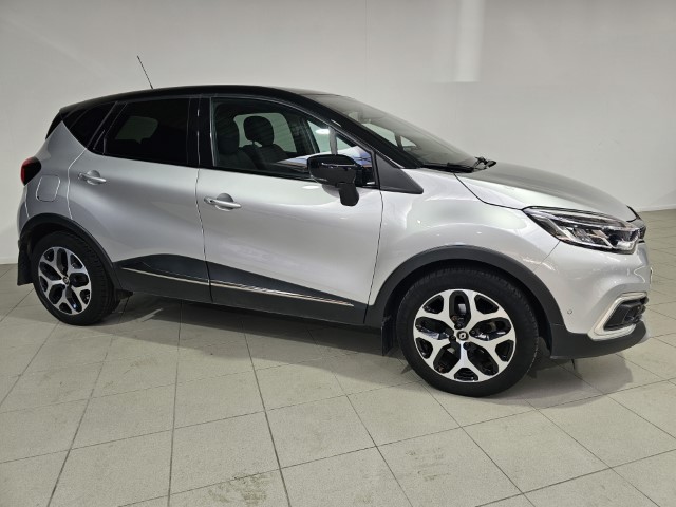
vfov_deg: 58.9
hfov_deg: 73.9
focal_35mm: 23
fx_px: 449
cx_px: 338
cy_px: 254
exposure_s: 1/100
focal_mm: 6.3
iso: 40
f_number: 1.7
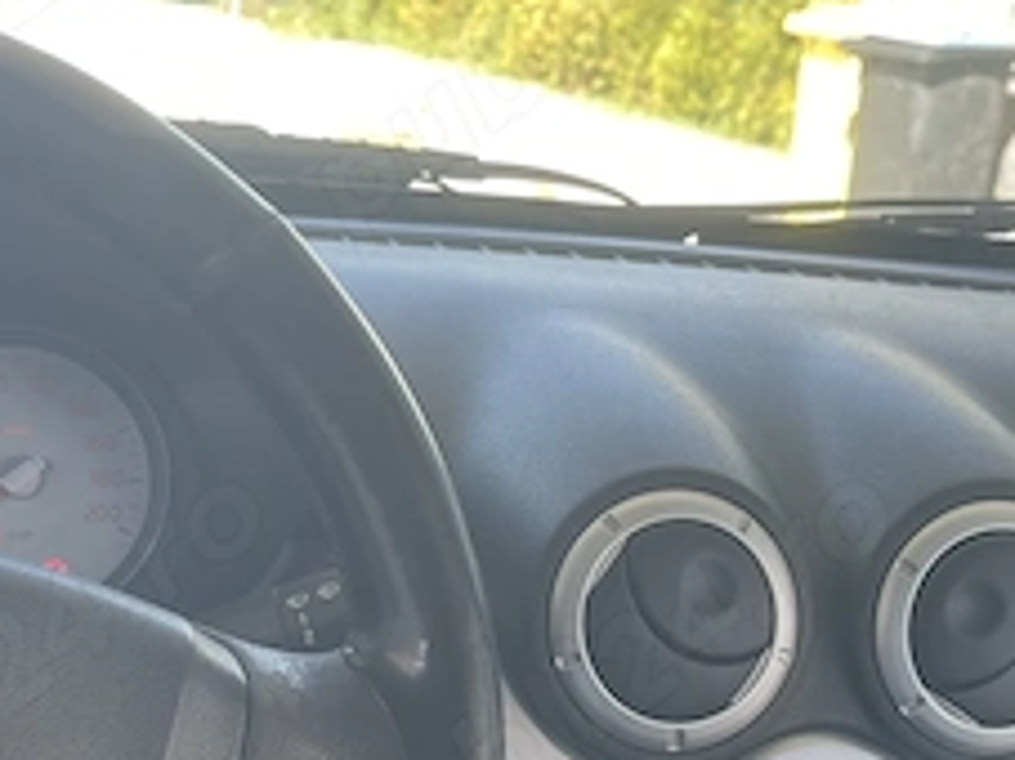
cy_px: 742
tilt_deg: -23.0
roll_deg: -5.8
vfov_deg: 21.5
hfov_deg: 29.1
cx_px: 286
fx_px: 1934
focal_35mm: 66
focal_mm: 5.1
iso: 40
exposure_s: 1/121
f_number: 1.6
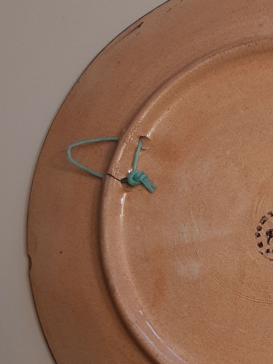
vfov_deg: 30.9
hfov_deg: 22.6
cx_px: 279
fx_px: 652
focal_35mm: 62
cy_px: 245
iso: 80
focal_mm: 3.93
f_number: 1.7
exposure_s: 1/50
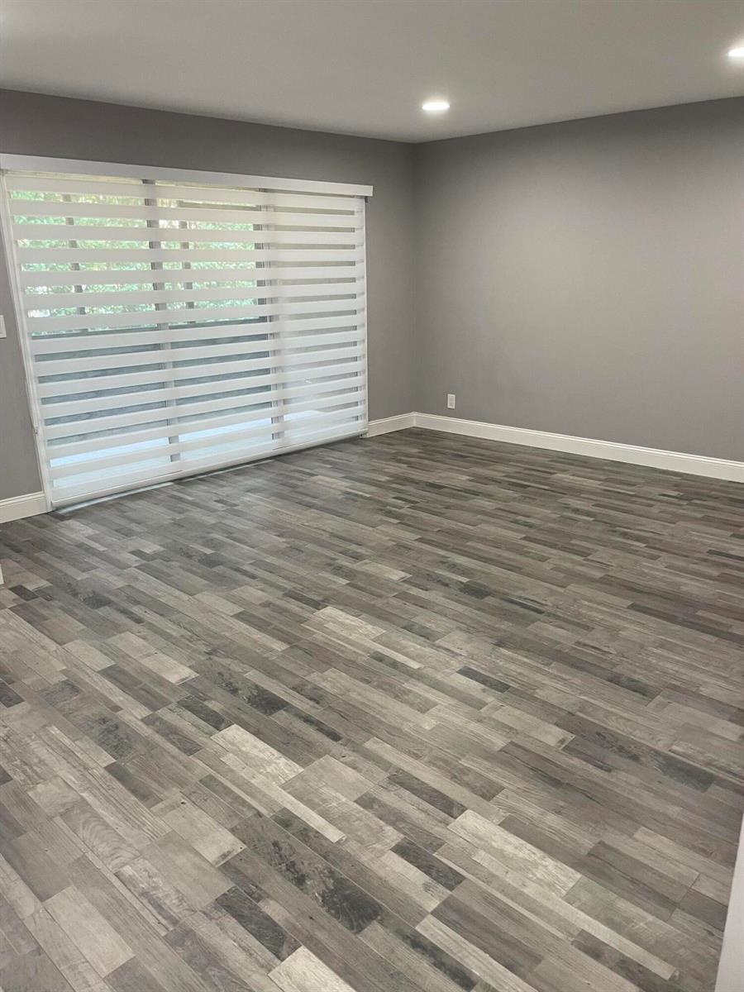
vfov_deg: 67.3
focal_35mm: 26
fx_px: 745
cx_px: 372
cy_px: 496
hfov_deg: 53.1
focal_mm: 4.2
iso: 160
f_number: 1.6
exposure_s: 1/60
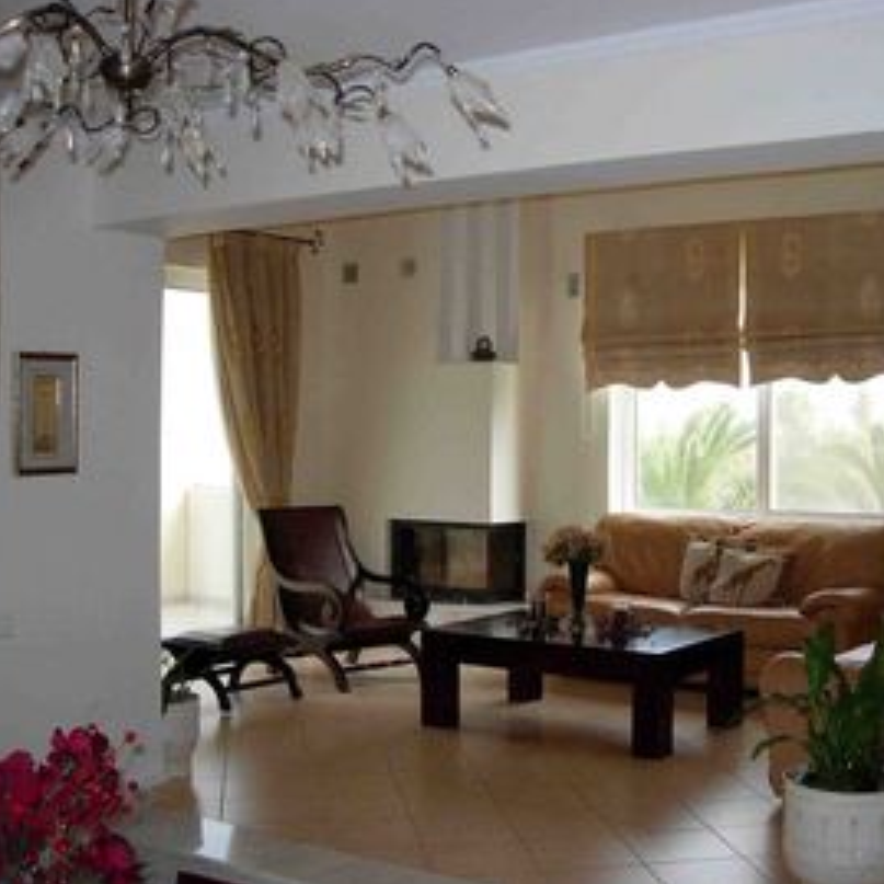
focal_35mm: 46
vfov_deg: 36.8
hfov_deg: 36.5
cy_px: 437
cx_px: 572
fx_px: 1329
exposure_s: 1/430
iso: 200
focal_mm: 7.8
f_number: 2.8
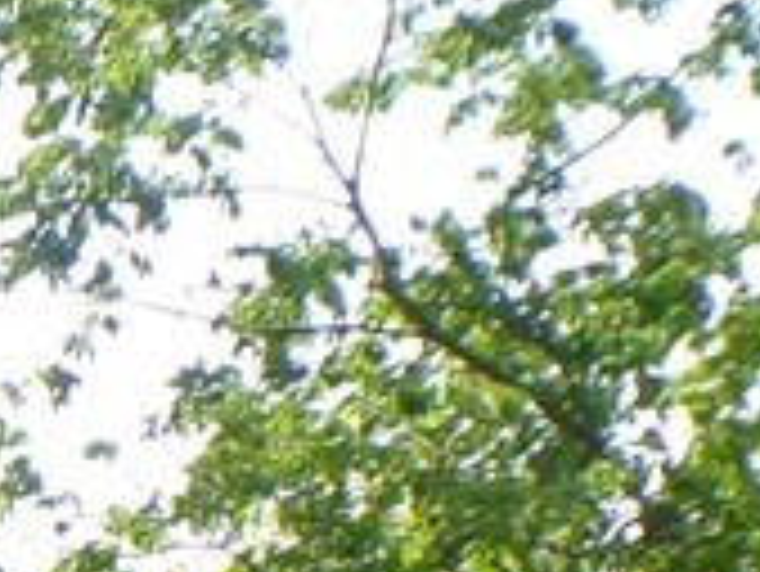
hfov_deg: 8.2
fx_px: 4921
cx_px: -1016
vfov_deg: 6.3
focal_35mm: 224
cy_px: 1360
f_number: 4.9
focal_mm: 6.6
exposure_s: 1/140
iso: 100
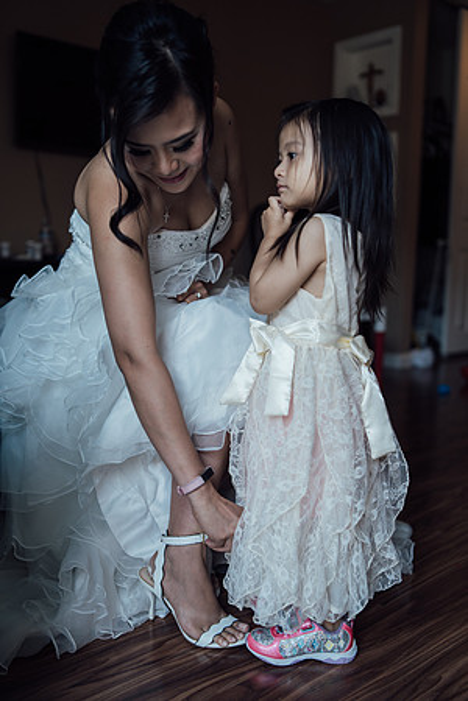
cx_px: 234
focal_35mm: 35
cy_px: 350
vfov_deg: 54.4
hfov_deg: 37.9
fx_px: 682
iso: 250
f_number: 2
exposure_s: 1/200
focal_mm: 35
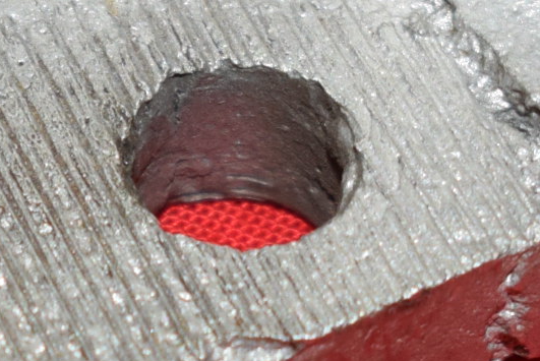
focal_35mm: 338
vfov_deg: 4.1
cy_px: 163
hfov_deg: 6.1
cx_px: 28
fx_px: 5074
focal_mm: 40
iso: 400
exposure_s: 1/200
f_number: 5
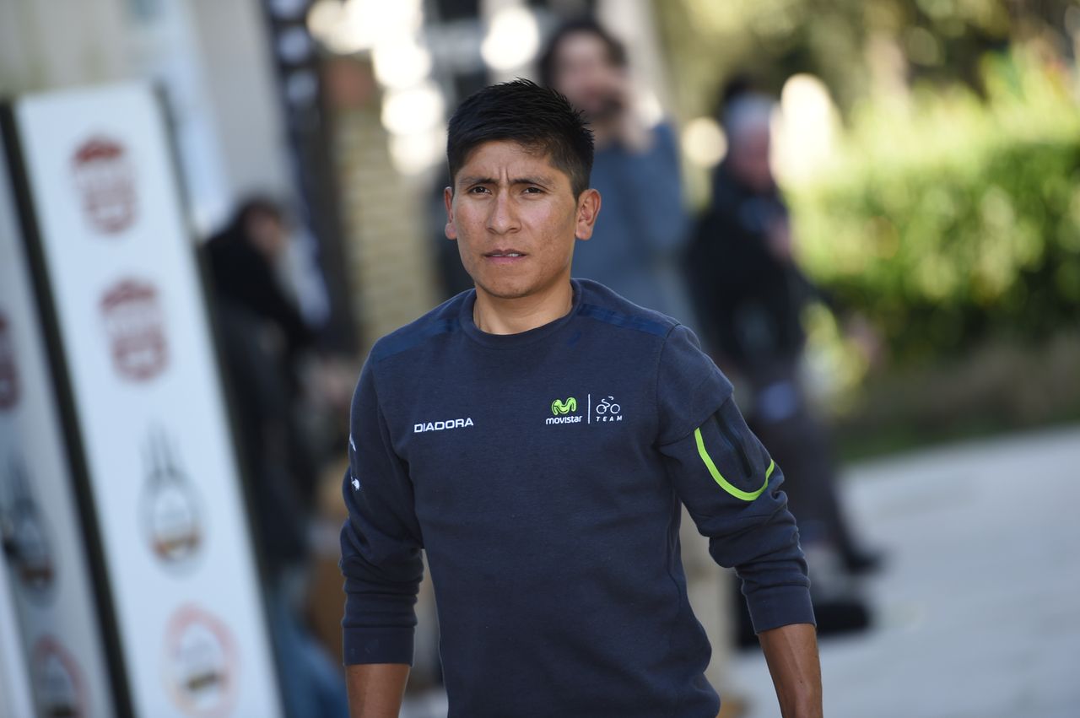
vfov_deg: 6.9
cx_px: 540
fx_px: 5994
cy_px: 359
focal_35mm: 200
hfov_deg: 10.3
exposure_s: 1/250
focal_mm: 200
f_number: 3.2
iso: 200
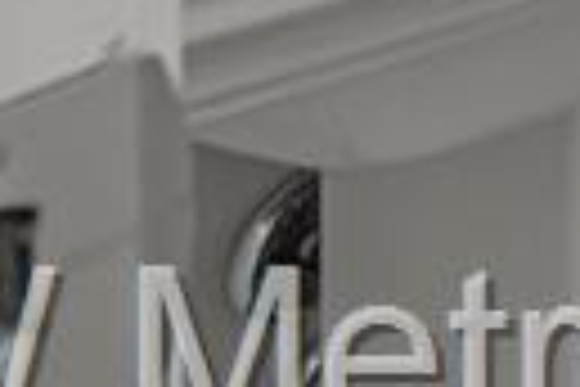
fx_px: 2046
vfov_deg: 8.0
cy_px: -1017
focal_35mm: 127
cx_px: 1942
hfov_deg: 9.9
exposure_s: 1/15
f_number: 8
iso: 400
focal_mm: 16
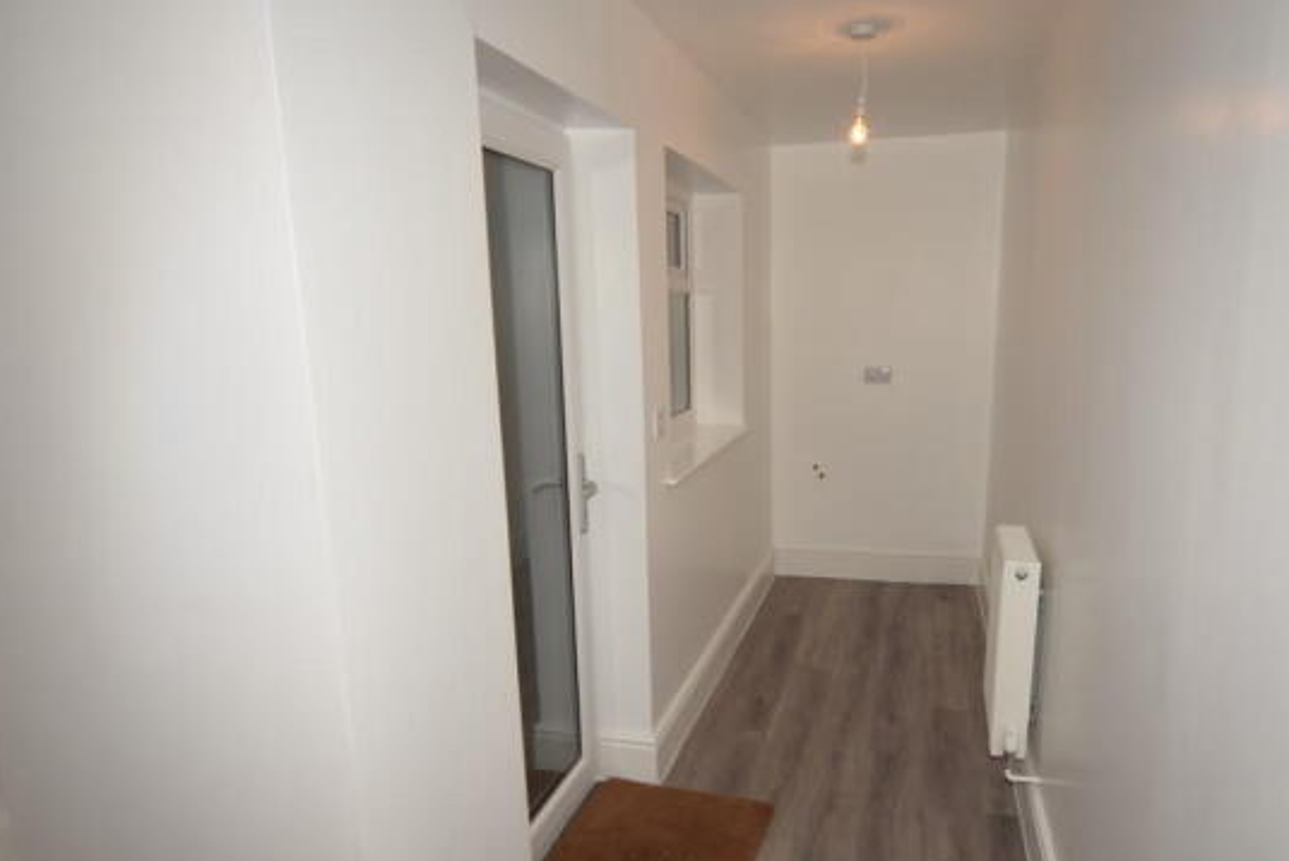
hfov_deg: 78.3
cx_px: 715
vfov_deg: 57.1
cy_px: 487
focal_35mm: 22
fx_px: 788
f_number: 4.5
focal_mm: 12
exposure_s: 1/60
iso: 100
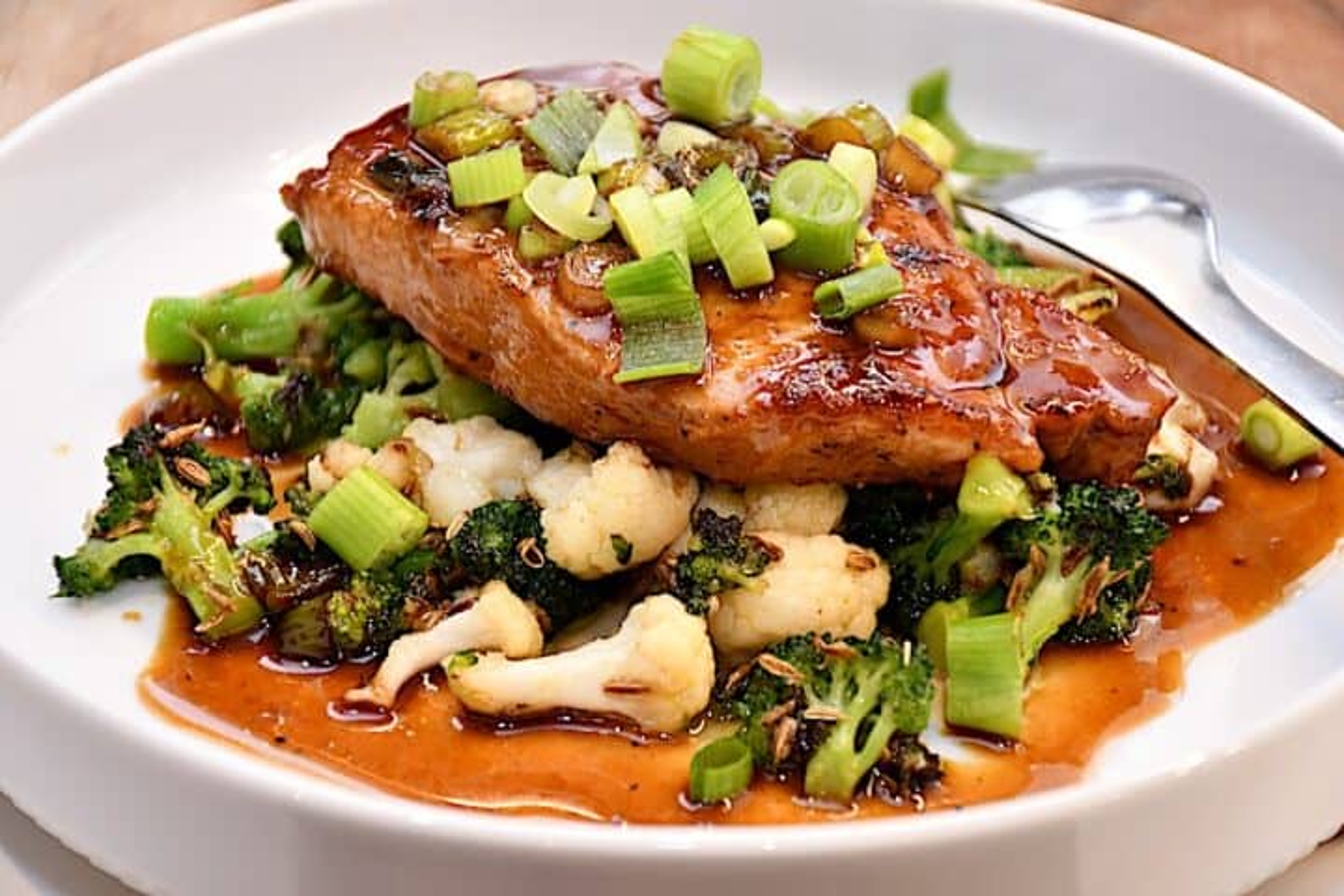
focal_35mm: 127
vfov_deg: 10.8
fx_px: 4741
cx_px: 672
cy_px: 448
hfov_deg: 16.1
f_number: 5.3
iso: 1000
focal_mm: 85
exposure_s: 1/60
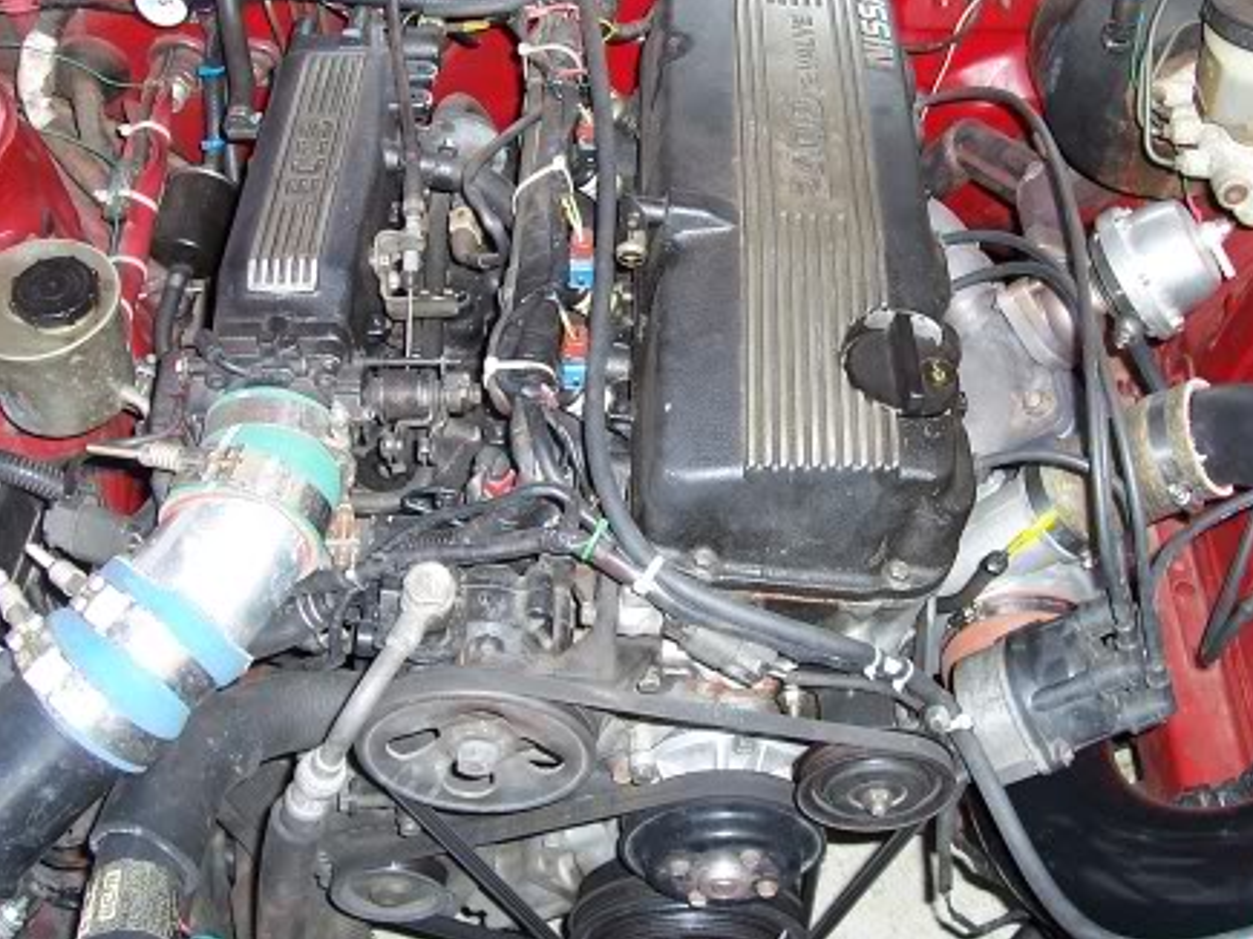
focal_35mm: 45
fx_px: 1628
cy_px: 323
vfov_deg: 31.9
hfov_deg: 41.9
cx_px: 732
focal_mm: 5.6
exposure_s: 1/60
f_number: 2.7
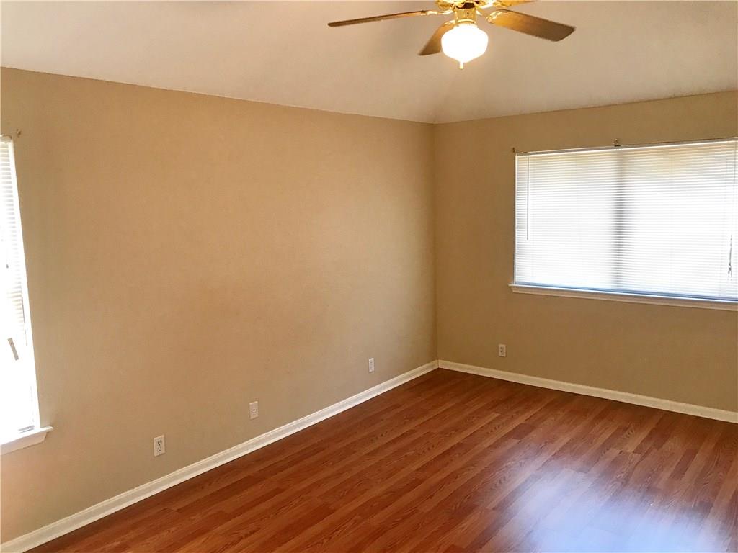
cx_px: 369
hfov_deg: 63.4
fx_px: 597
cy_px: 276
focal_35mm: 28
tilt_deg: -6.6
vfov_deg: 49.7
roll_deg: +1.4
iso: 32
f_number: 1.8
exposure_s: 1/30
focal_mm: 3.99
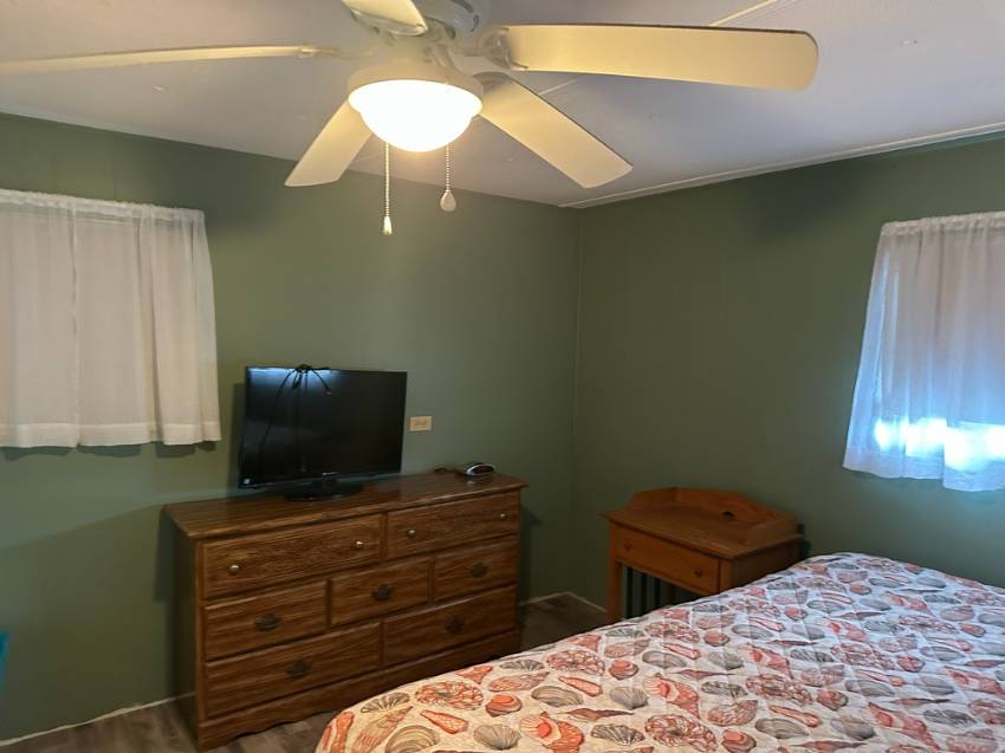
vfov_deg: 56.8
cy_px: 376
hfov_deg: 71.6
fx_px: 697
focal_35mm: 24
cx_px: 502
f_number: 1.78
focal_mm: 6.86
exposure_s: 1/40
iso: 640
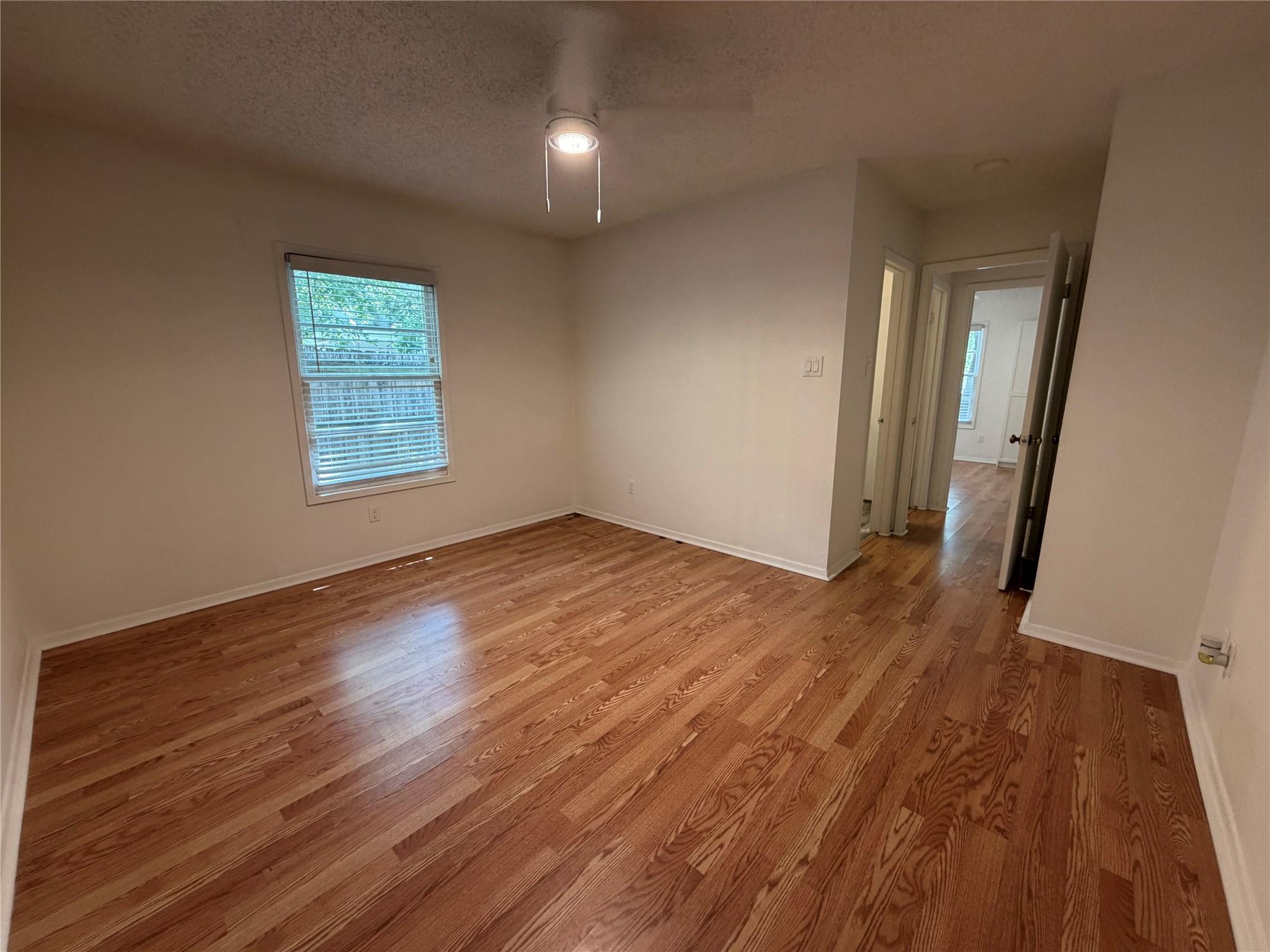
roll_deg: +0.5
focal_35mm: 14
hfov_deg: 102.1
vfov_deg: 85.7
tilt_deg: -11.0
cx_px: 635
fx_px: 514
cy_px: 476
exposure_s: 1/60
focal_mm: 2.22
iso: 200
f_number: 2.2
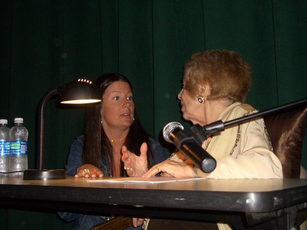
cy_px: 115
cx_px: 154
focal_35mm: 49
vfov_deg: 29.7
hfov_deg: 38.9
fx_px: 435
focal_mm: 8.2
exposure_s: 1/60
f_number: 3.1
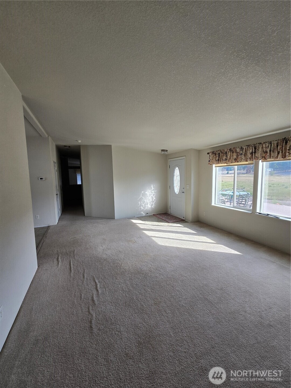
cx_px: 146
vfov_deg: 106.2
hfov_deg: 89.9
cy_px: 194
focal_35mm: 13
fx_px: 146
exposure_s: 1/135
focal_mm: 2.2
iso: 50
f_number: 2.2
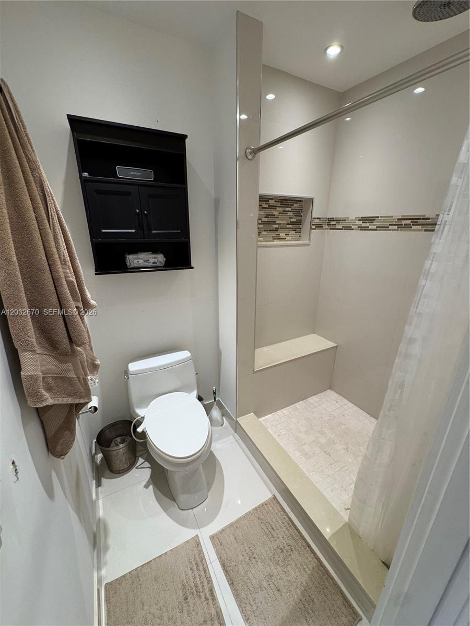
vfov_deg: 102.1
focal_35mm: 14
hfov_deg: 85.7
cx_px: 235
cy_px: 313
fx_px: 253
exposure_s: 1/120
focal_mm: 2.22
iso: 160
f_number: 2.2
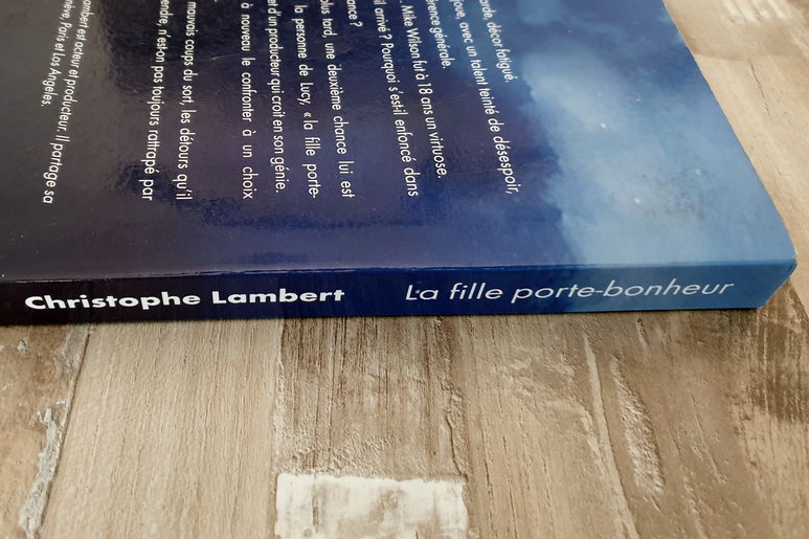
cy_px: 186
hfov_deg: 53.6
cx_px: 288
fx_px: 786
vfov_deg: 37.5
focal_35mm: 35
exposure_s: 1/44
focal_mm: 4.3
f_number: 1.5
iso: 250
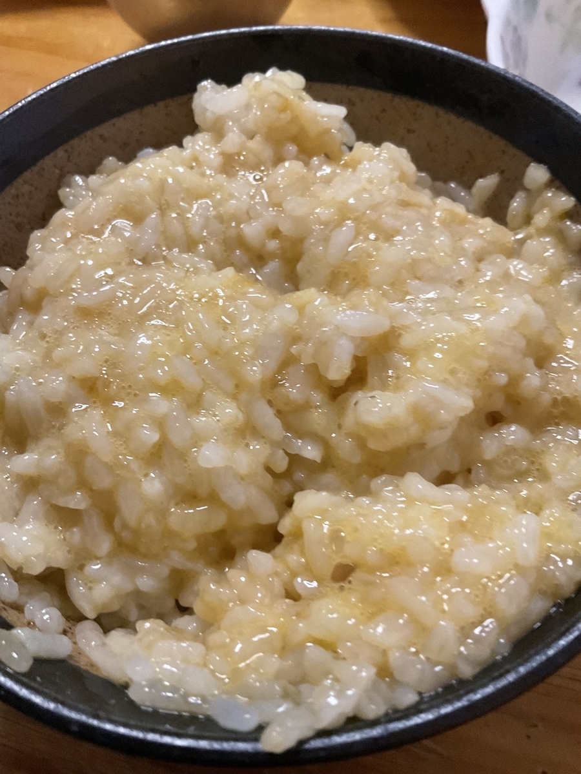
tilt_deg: -57.3
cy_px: 387
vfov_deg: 61.7
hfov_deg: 48.2
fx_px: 649
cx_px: 290
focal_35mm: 29
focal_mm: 3
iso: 320
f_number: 1.8
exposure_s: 1/33
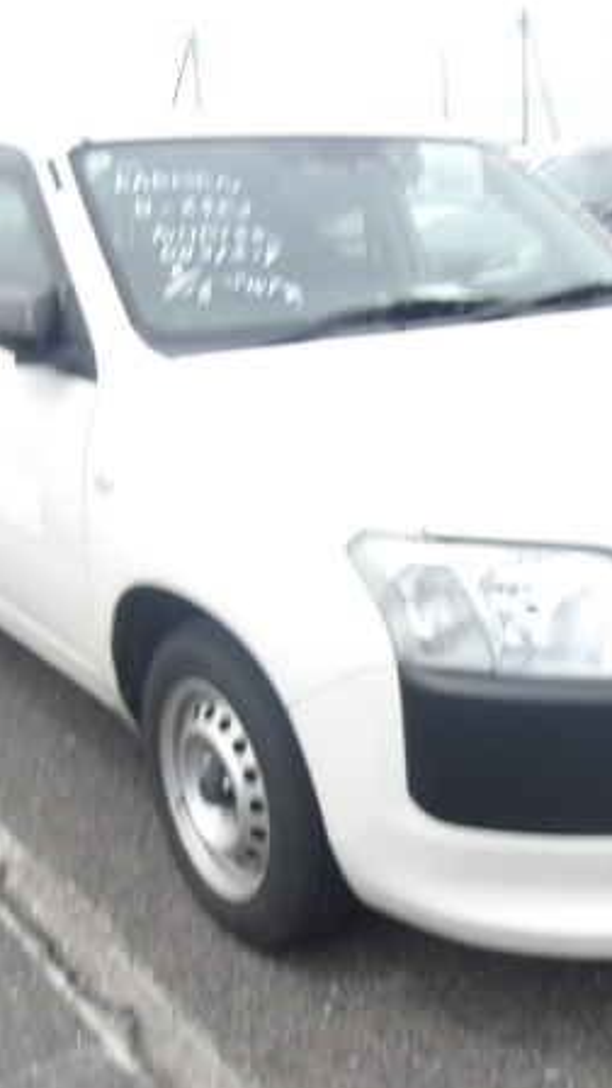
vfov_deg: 48.4
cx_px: 425
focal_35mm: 42
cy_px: 544
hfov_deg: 28.1
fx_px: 1212
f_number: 10.4
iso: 100
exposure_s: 1/60
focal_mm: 4.9
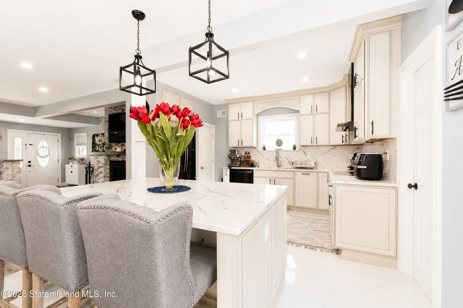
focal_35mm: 15
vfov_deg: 77.3
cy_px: 154
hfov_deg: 100.4
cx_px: 232
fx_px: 193
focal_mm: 10
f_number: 9
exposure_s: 1/80
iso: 2000
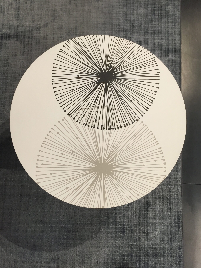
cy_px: 136
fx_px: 232
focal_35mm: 30
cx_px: 100
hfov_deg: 46.8
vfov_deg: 60.0
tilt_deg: -80.5
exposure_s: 1/33
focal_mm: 4.15
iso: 40
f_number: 2.2
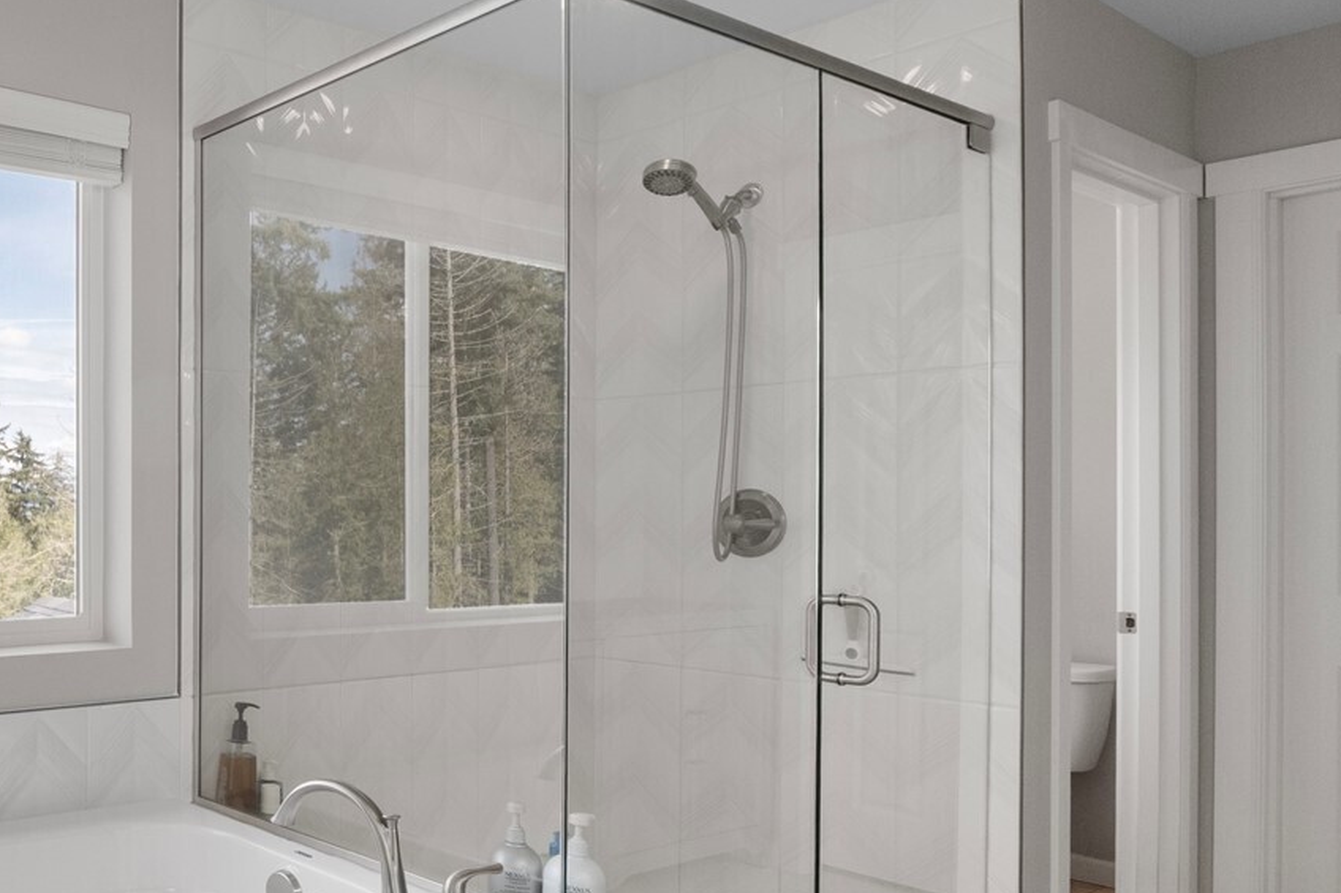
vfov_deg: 43.4
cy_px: 529
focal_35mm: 30
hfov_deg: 50.5
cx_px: 11
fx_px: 1117
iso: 800
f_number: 8
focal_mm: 10
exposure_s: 1/8
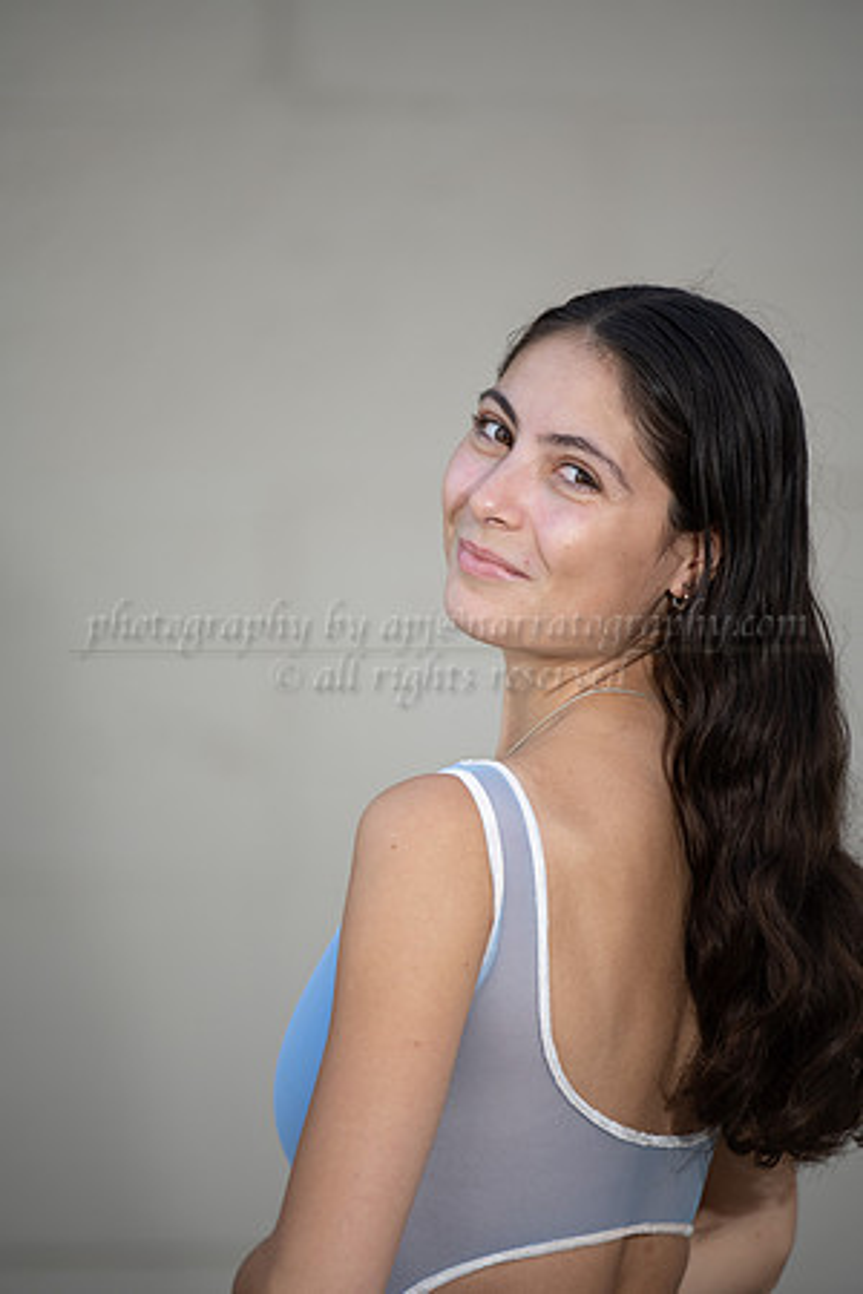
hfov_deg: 6.9
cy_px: 647
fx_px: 7191
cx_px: 432
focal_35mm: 200
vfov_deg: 10.3
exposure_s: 1/800
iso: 200
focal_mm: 200
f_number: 2.8
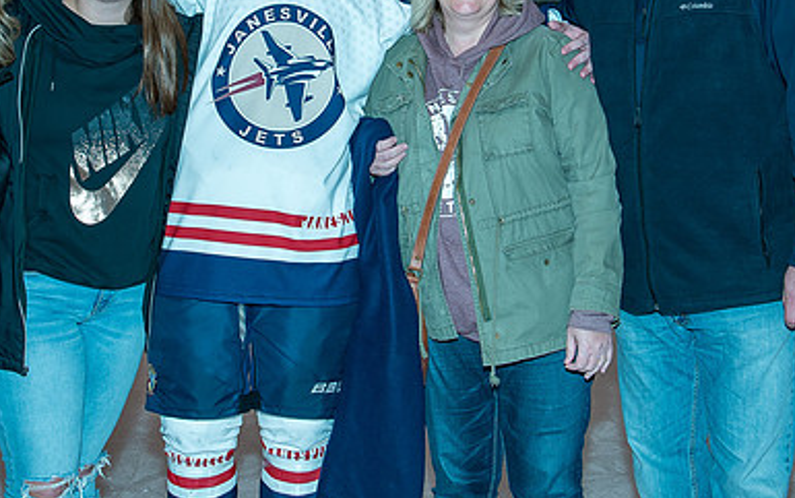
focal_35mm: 81
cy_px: 48
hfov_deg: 25.5
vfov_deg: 15.9
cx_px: 328
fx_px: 1756
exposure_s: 1/200
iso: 200
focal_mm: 28
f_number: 4.5
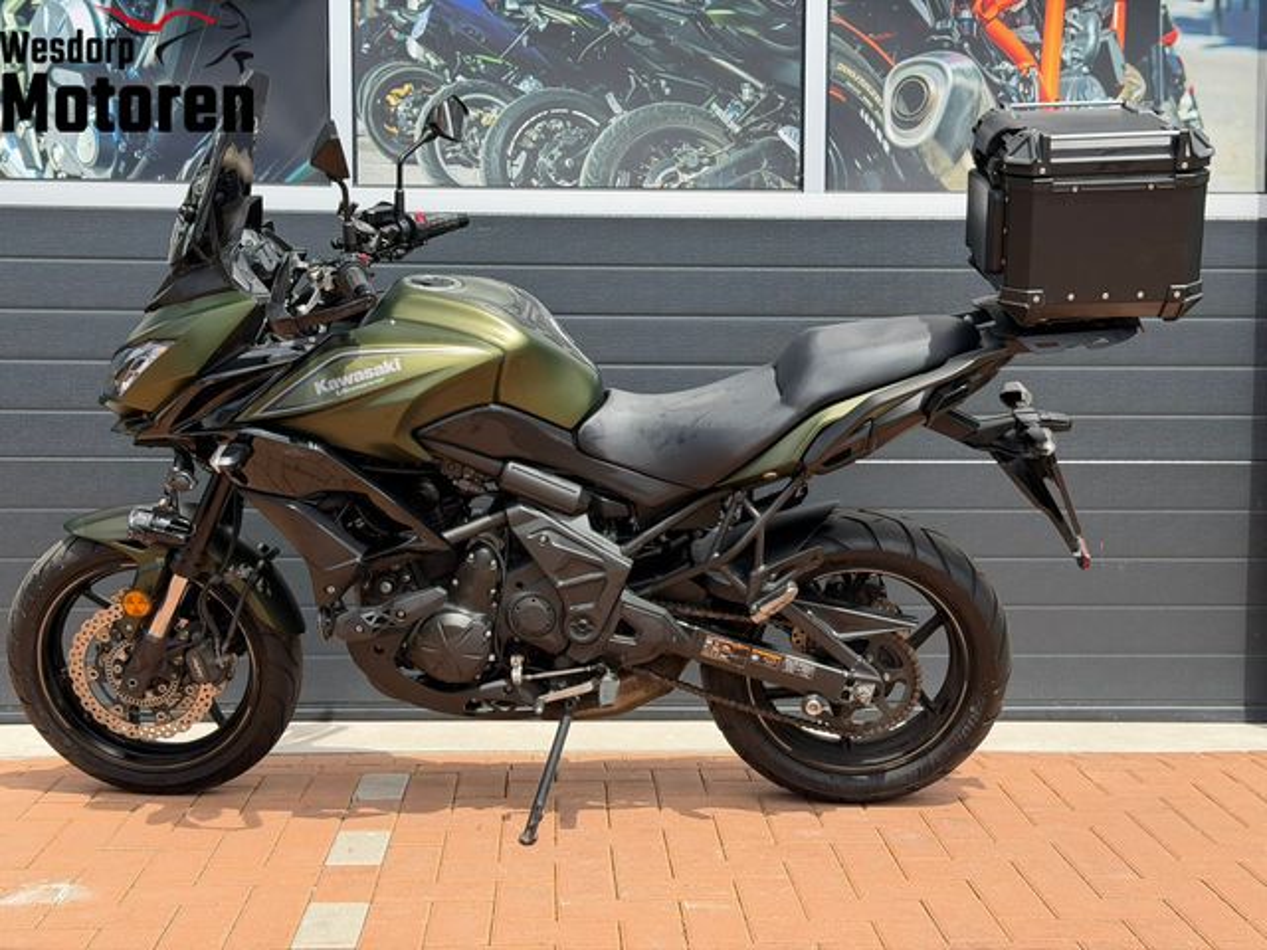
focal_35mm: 48
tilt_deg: -5.0
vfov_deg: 30.3
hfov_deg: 39.7
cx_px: 634
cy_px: 475
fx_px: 1757
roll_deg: -0.3
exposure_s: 1/2577
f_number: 1.78
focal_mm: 6.76
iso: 80
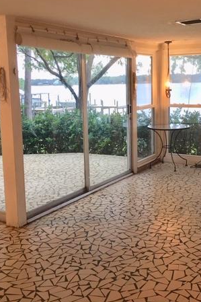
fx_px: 360
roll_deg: +0.7
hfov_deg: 31.0
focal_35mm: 43
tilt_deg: -8.7
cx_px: 132
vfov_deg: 45.4
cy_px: 141
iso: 32
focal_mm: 4.15
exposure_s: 1/15
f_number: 2.2
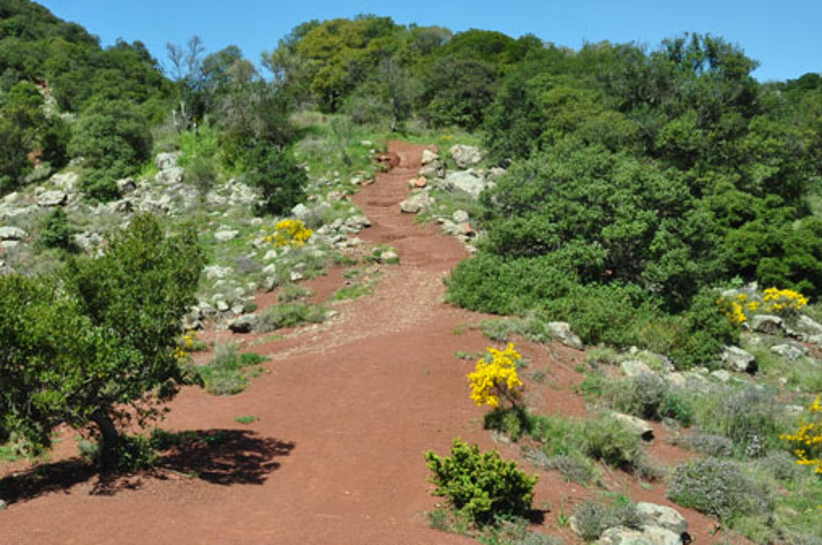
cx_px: 180
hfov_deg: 37.1
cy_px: 274
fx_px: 1185
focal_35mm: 52
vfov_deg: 25.9
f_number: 14
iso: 400
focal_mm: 22
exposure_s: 1/200
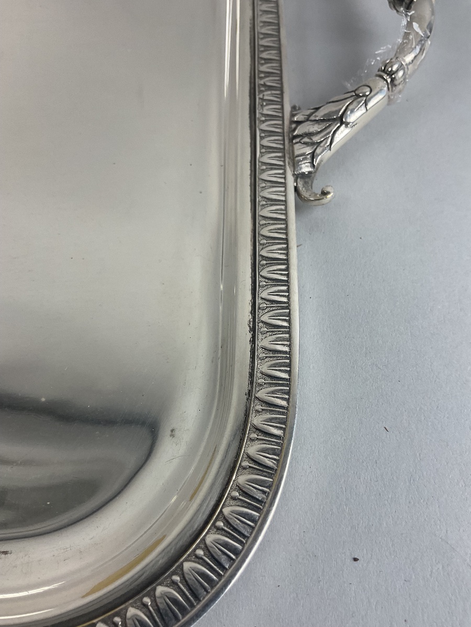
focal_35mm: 29
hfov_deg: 48.2
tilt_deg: -60.2
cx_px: 236
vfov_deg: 61.7
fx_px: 526
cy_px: 314
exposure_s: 1/100
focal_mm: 3
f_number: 1.8
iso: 50
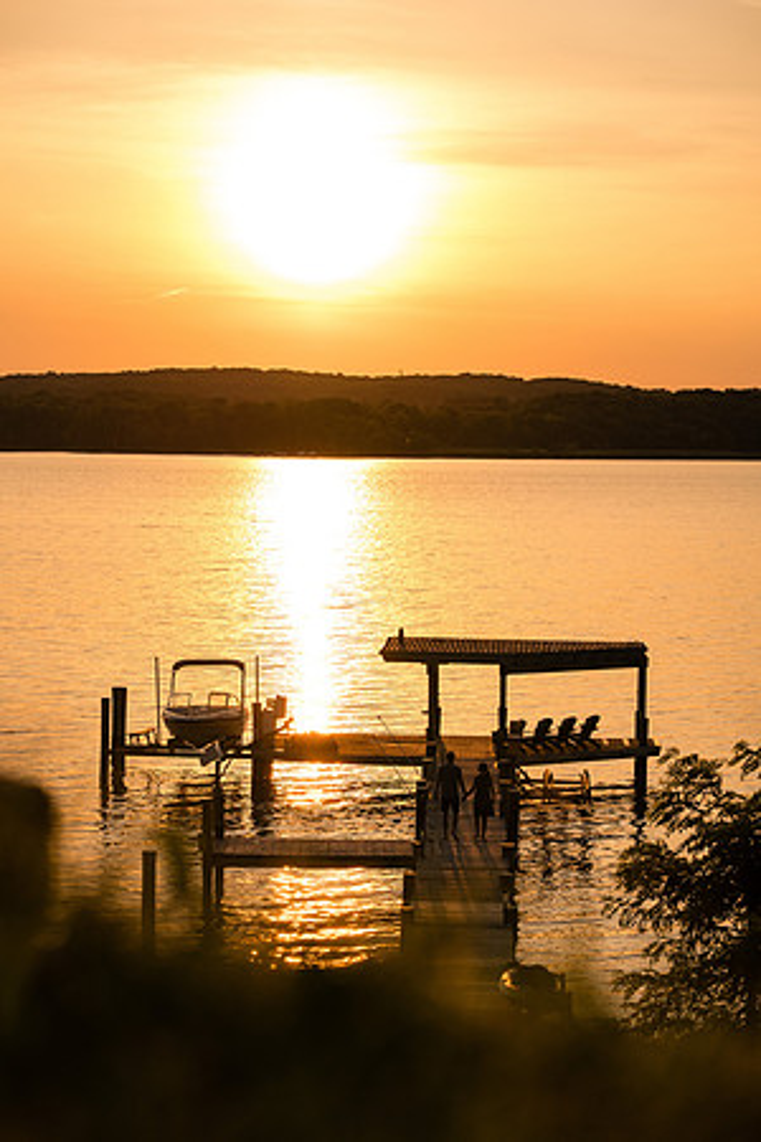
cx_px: 380
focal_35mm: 85
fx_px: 2695
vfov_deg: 23.9
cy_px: 571
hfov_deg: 16.1
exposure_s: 1/2500
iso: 1000
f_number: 6.3
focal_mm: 85
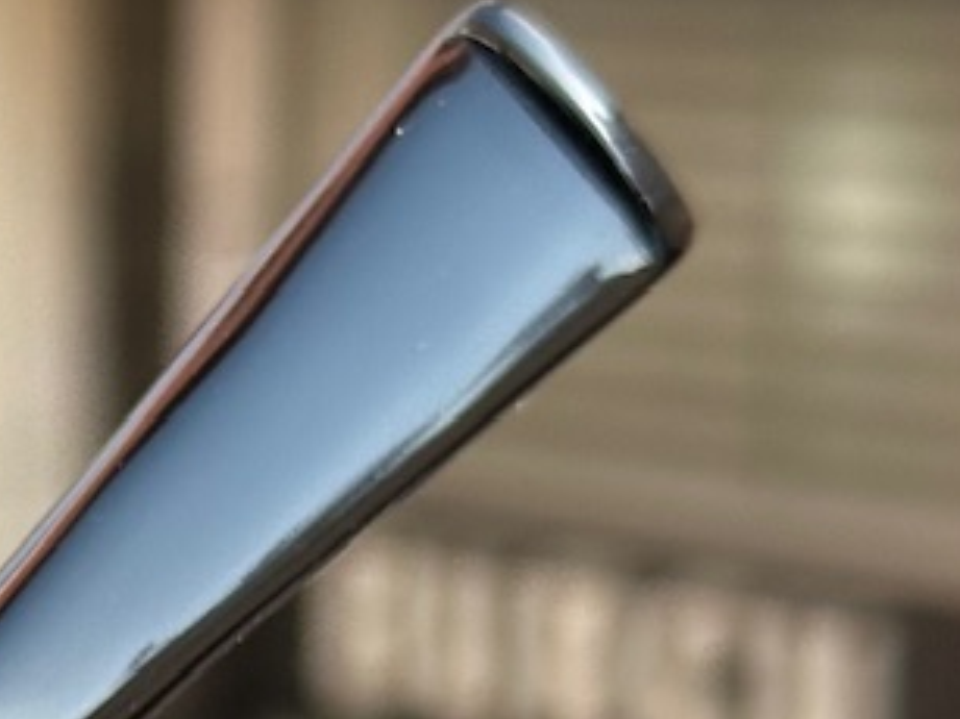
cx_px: -697
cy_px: 1422
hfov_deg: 9.5
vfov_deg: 7.2
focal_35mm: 200
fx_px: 5544
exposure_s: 1/587
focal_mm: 6.86
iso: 64
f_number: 1.78
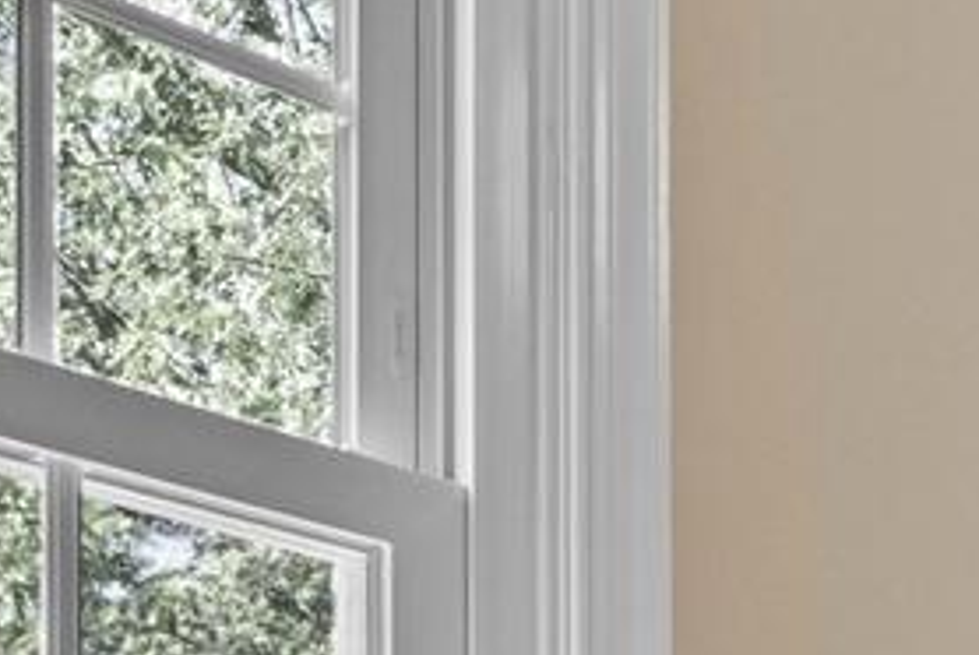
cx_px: 1972
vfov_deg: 11.4
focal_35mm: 103
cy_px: 1488
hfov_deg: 15.6
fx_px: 2804
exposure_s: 1/30
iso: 1600
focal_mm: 14
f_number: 7.1
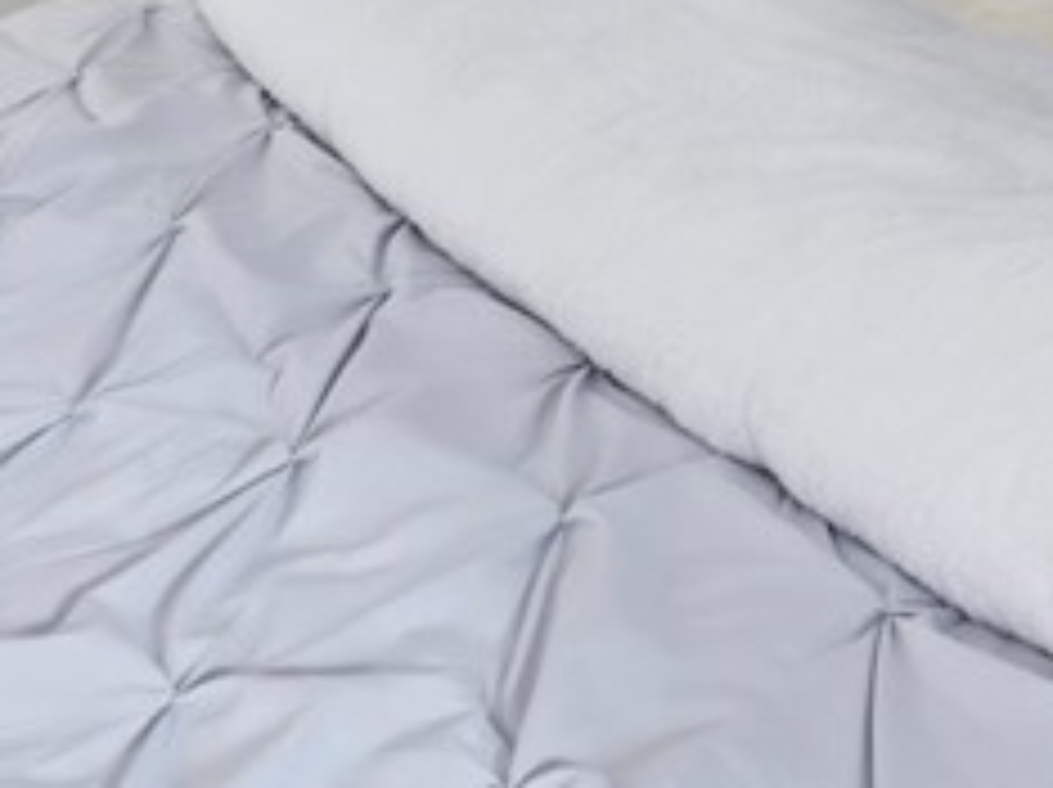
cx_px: 605
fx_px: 1763
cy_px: -680
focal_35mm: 58
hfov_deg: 33.2
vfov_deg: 18.7
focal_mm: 13
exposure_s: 1.6
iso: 400
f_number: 11
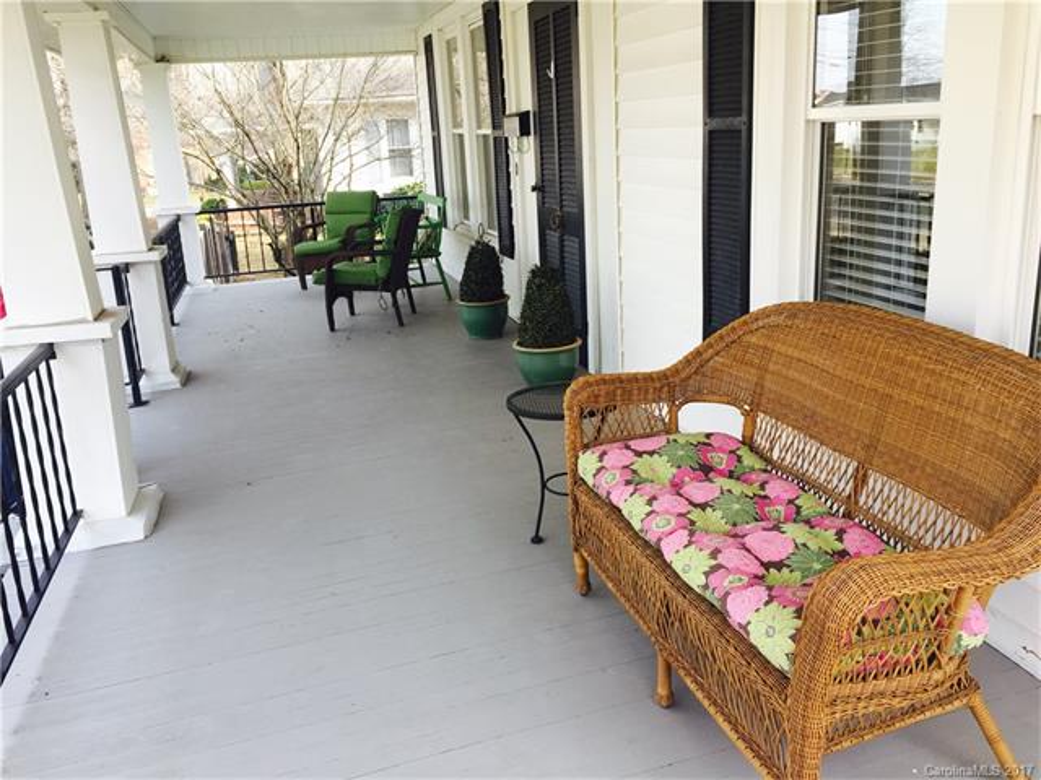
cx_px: 520
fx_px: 872
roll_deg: +3.2
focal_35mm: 29
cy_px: 390
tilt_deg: -15.5
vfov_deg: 48.2
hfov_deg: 61.7
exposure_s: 1/172
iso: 32
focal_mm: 4.15
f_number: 2.2
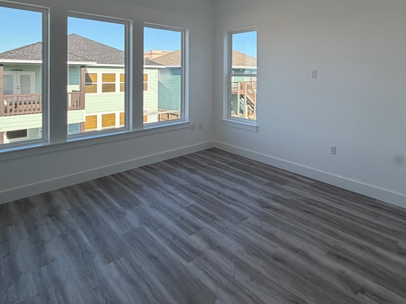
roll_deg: -0.7
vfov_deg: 57.9
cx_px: 250
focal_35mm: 22
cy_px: 76
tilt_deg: +4.0
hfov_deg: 75.2
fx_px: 258
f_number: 2.2
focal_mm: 2.22
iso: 50
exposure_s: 1/238
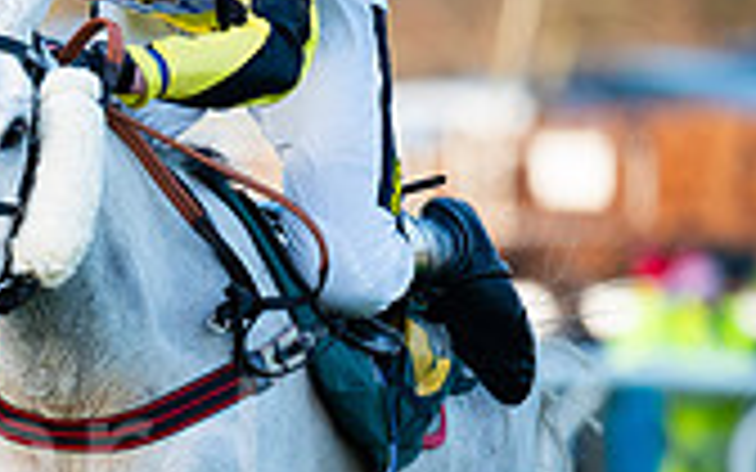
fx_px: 31544
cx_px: -423
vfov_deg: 0.9
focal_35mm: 1531
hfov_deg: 1.4
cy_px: 424
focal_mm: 400
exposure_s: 1/1000
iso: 800
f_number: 4.5
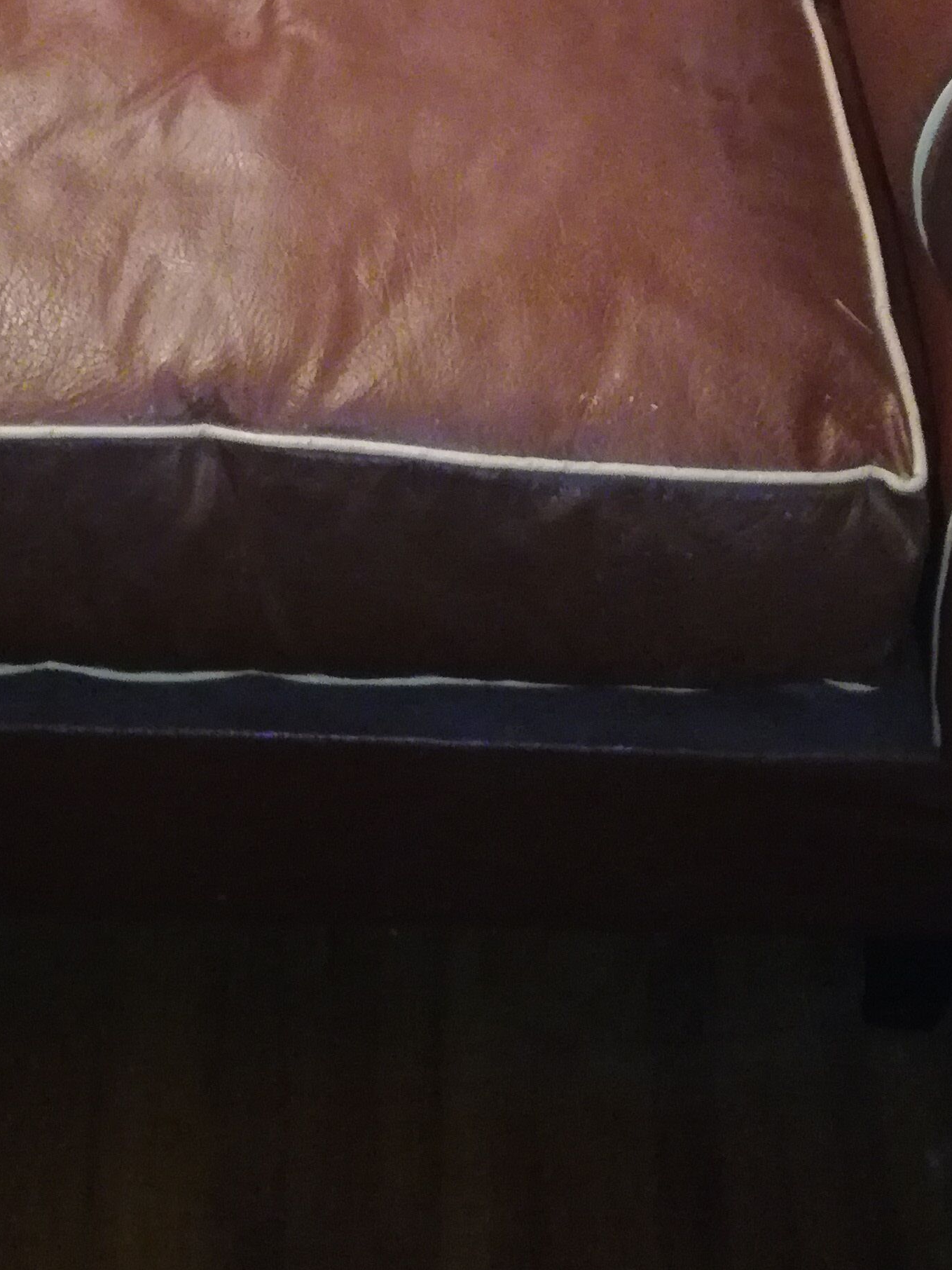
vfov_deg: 28.1
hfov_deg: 23.4
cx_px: 249
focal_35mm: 62
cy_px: -170
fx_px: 2273
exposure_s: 1/16.7
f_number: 2
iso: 640
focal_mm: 3.79
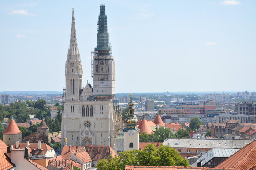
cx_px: 128
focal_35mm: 93
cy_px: 85
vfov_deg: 14.7
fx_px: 661
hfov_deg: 21.9
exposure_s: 1/400
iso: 200
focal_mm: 62
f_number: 10
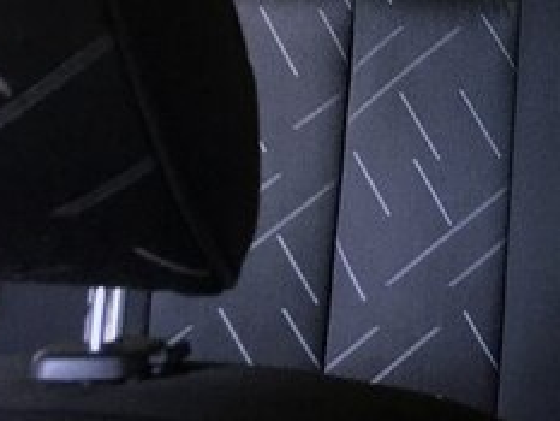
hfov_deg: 21.6
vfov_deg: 16.9
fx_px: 1327
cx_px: 723
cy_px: -138
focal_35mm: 82
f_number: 2.2
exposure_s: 1/17
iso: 64
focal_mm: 4.15
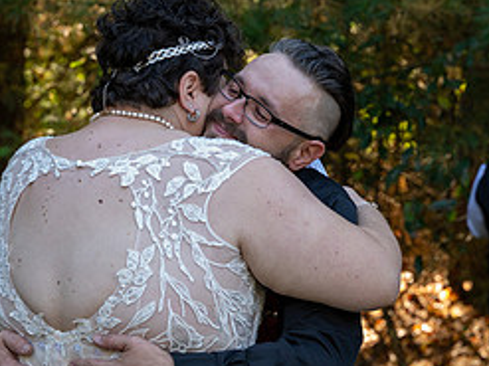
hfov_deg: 15.1
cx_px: 257
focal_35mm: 131
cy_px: 253
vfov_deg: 11.3
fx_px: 1850
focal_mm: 58
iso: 800
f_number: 4.5
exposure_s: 1/200
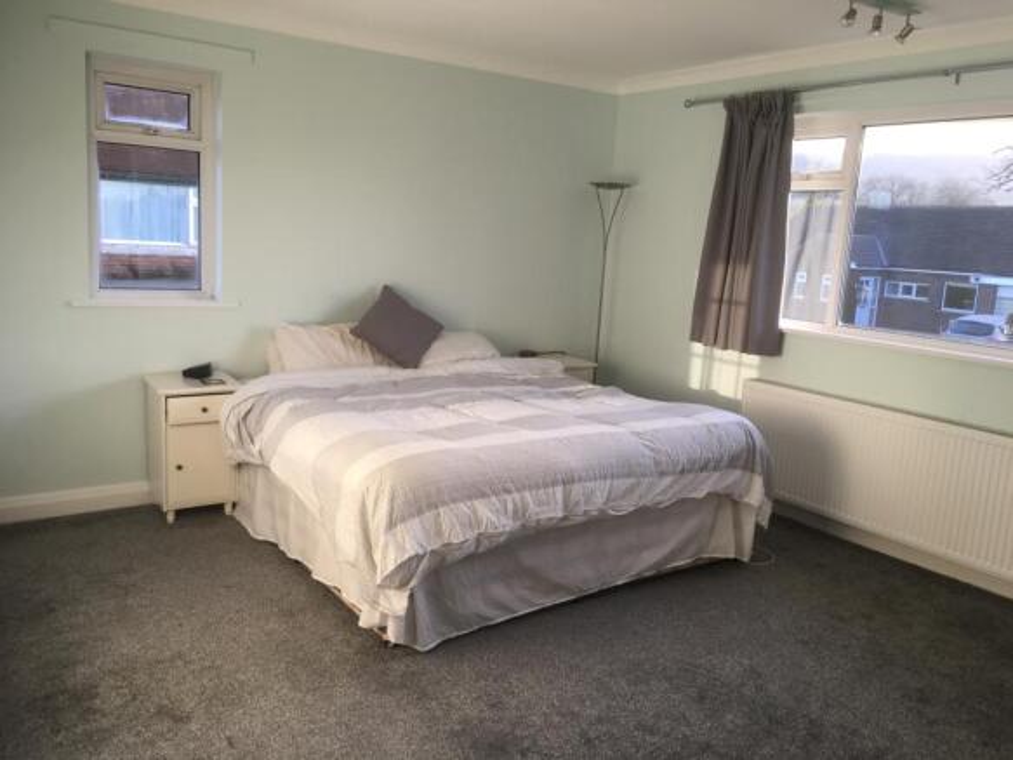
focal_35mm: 29
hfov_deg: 61.7
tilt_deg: -10.3
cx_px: 506
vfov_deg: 48.2
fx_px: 848
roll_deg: -4.6
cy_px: 380
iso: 40
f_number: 2.2
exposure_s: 1/100
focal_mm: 4.15
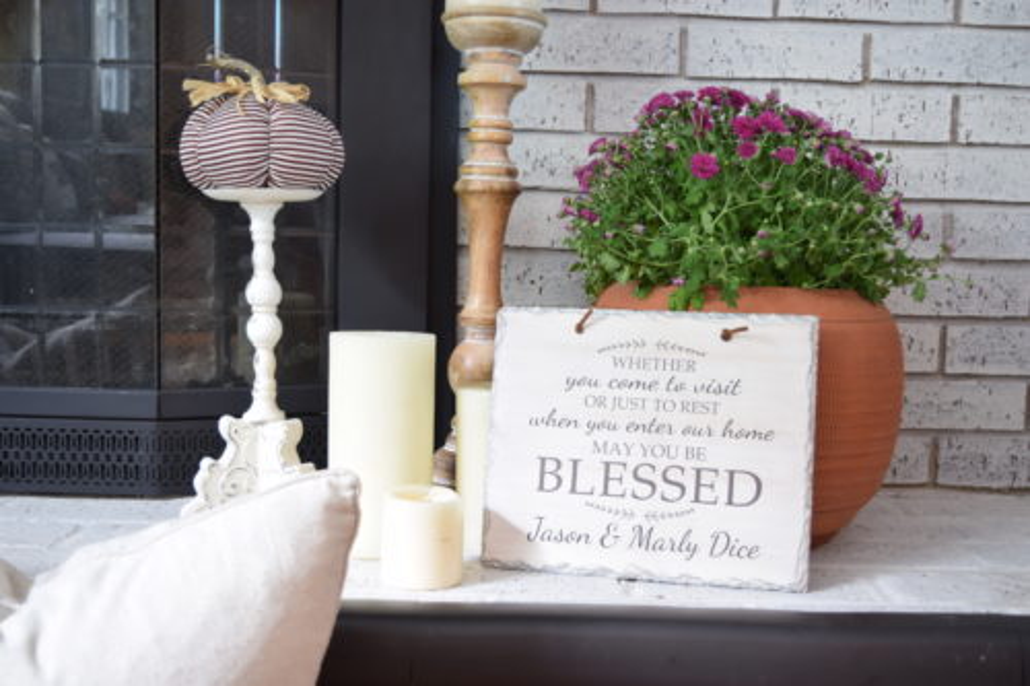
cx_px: 515
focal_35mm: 44
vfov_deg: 30.8
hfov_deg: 45.0
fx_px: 1244
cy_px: 343
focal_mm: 29
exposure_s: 5
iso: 100
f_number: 4.5
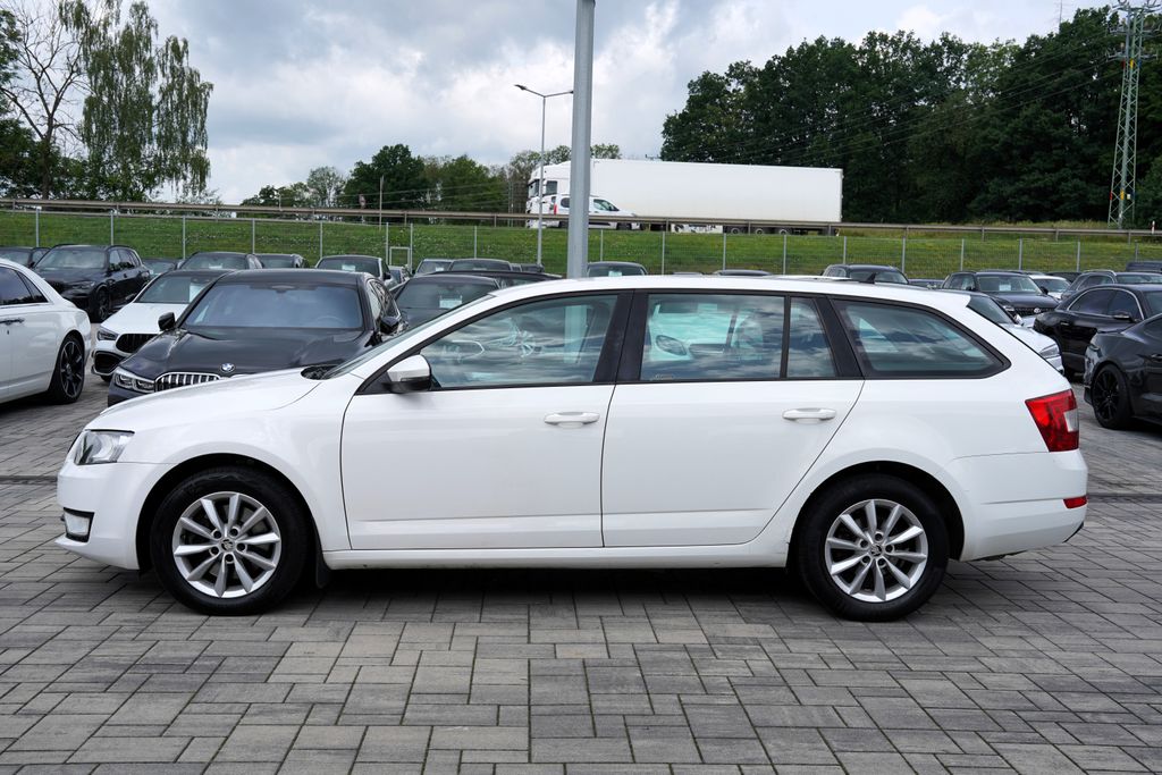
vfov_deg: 36.0
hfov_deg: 51.9
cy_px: 388
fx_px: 1194
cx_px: 581
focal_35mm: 37
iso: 100
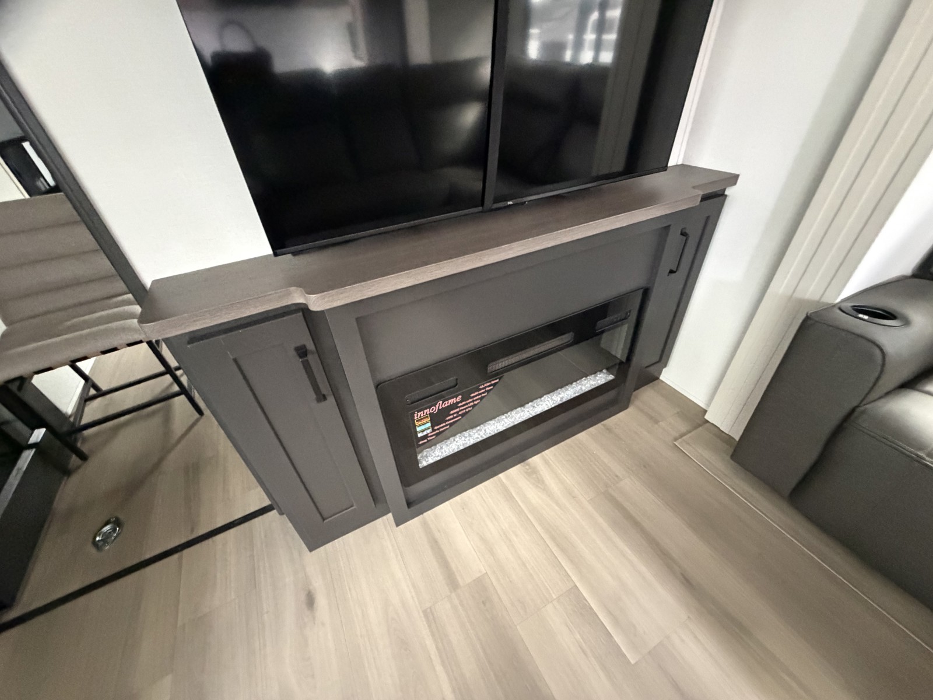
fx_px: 377
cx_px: 466
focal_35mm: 14
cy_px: 350
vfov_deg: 85.7
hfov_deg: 102.1
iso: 1250
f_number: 2.2
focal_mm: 2.22
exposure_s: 1/60
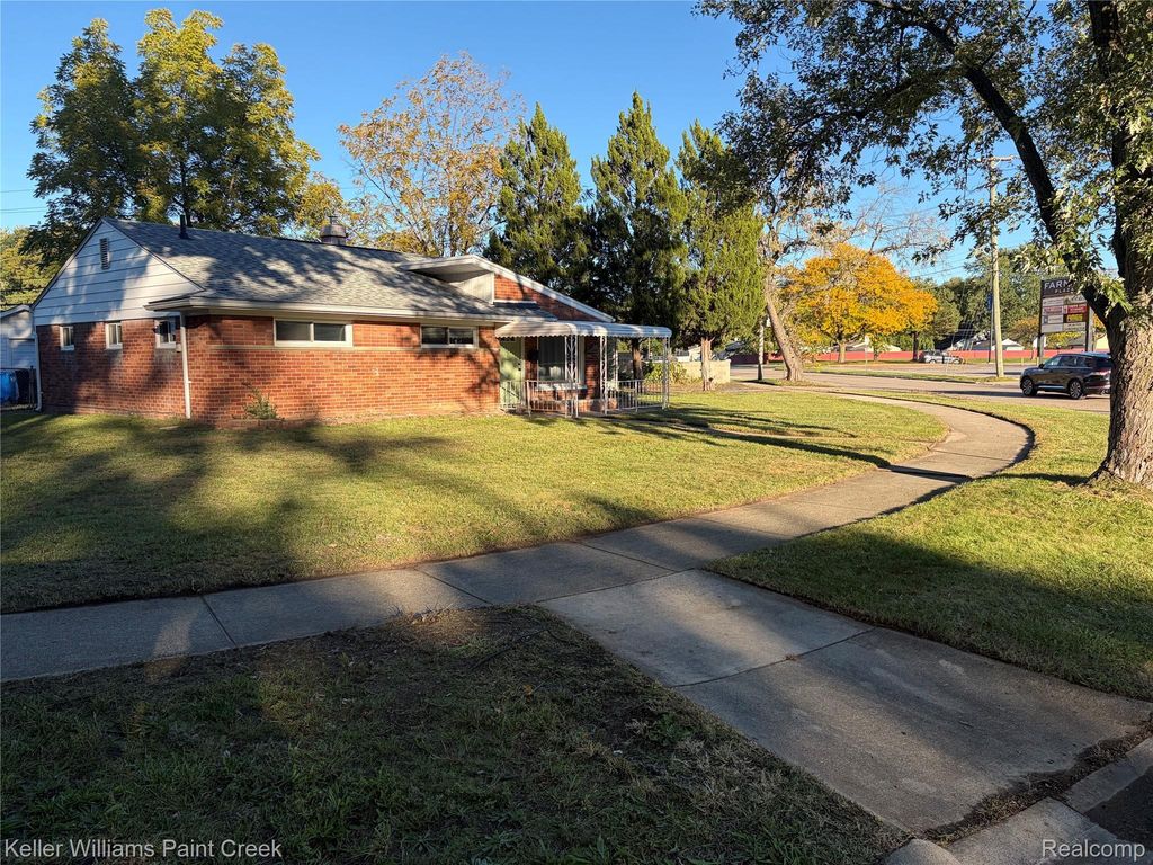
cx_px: 576
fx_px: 866
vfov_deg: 53.1
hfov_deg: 67.3
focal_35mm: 26
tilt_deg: -6.0
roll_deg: +0.2
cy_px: 432
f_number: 1.6
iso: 50
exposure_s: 1/1175
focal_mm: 5.96
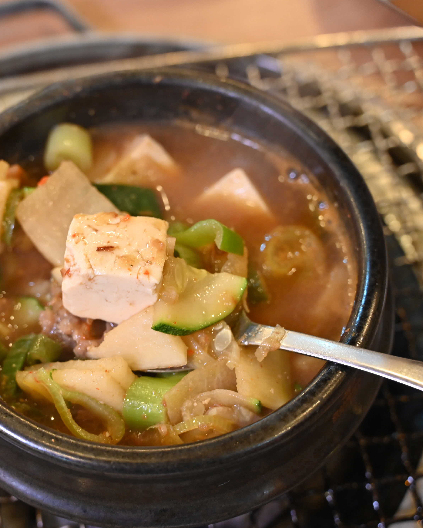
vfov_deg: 30.0
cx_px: 140
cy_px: 263
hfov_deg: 24.1
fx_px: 986
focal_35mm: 63
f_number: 5
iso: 2000
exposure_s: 1/60
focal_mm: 44
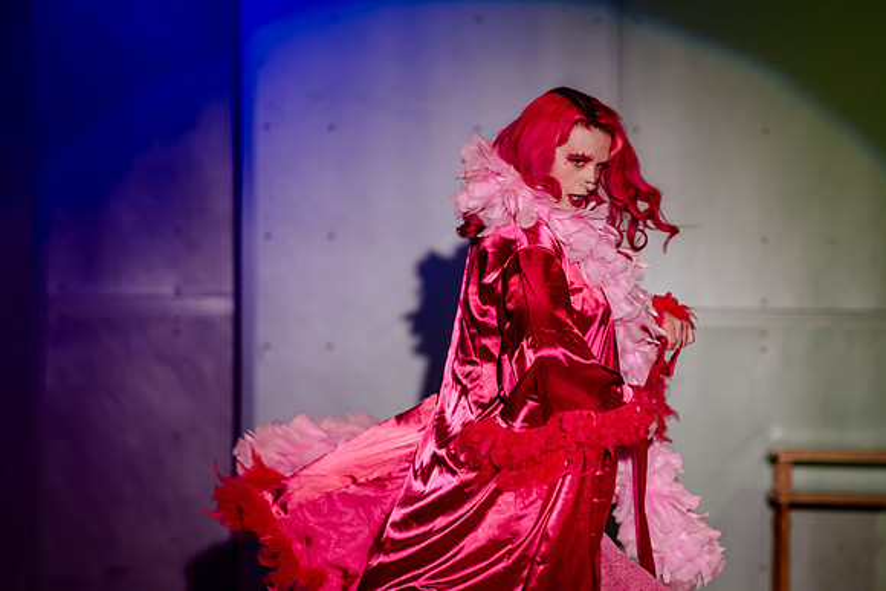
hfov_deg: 8.2
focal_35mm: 252
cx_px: 531
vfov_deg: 5.5
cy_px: 260
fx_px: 6201
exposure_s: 1/250
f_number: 2.8
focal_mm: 185
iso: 800
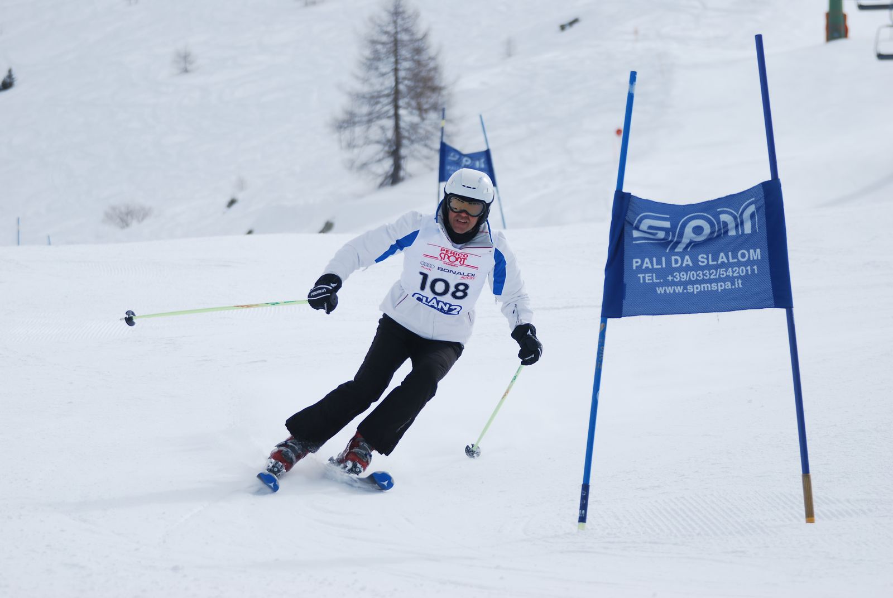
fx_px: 5588
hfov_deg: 9.1
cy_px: 299
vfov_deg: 6.1
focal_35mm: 225
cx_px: 446
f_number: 5
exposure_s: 1/1250
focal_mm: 150
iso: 100
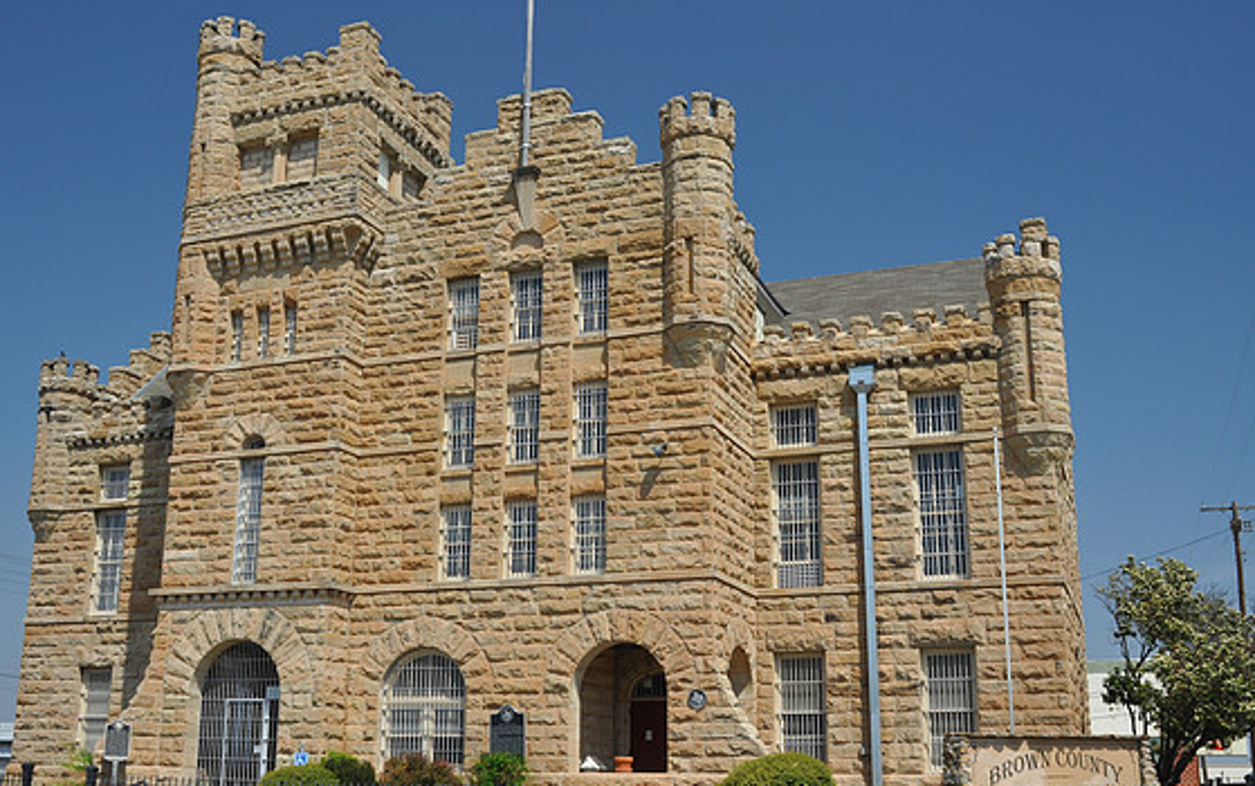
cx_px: 608
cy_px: 412
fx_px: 1300
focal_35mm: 38
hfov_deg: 51.5
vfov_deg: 33.6
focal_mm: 24
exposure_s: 1/160
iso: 200
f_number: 6.3
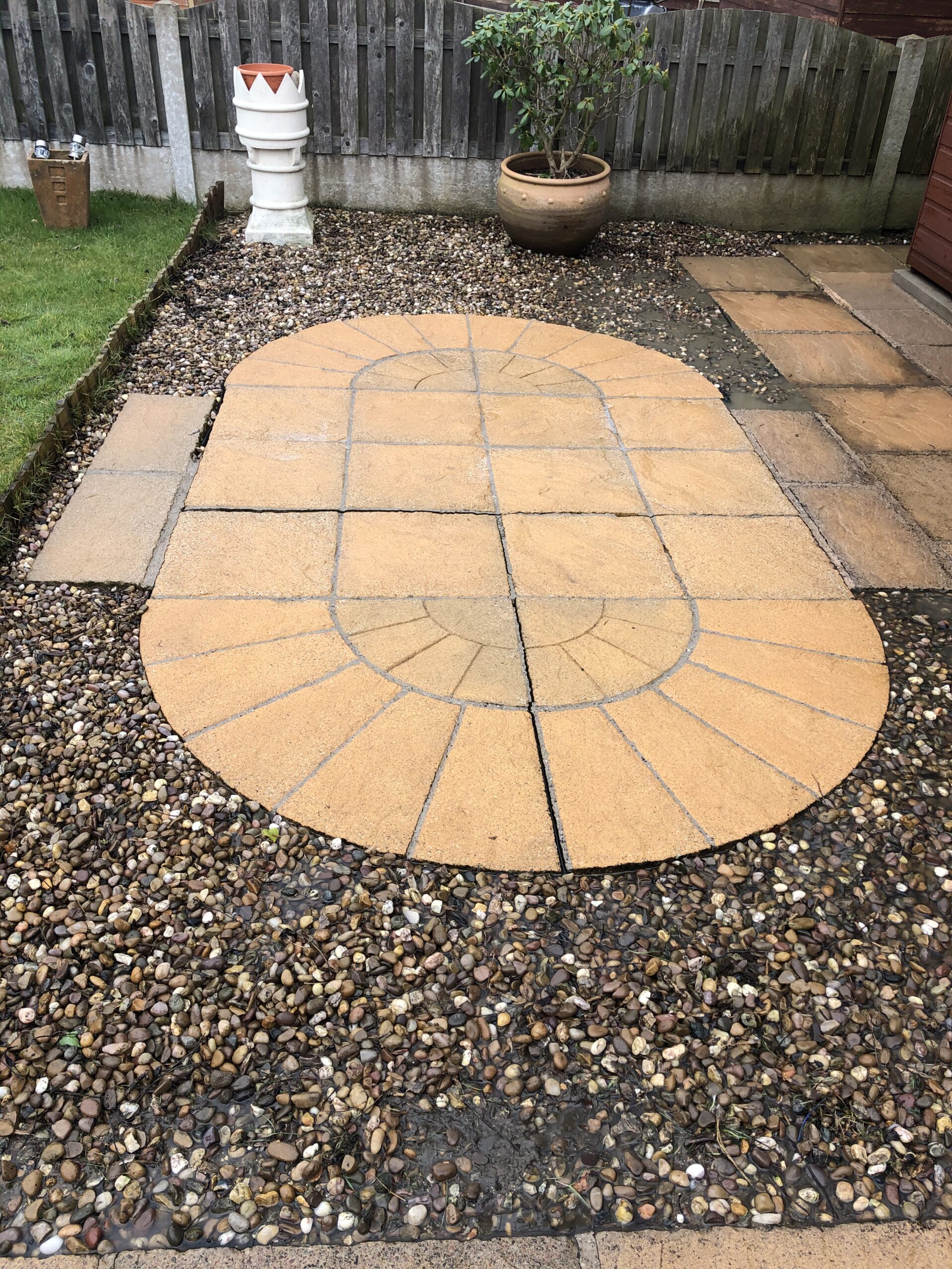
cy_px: 634
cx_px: 476
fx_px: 1027
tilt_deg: -34.7
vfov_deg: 63.4
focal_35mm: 28
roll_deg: -1.1
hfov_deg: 49.7
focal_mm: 4
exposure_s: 1/198
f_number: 1.8
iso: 20
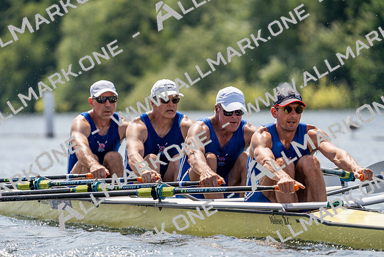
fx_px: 4235
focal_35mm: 397
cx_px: 192
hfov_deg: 5.2
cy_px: 128
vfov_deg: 3.5
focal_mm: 397
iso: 250
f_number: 6.3
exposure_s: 1/1600
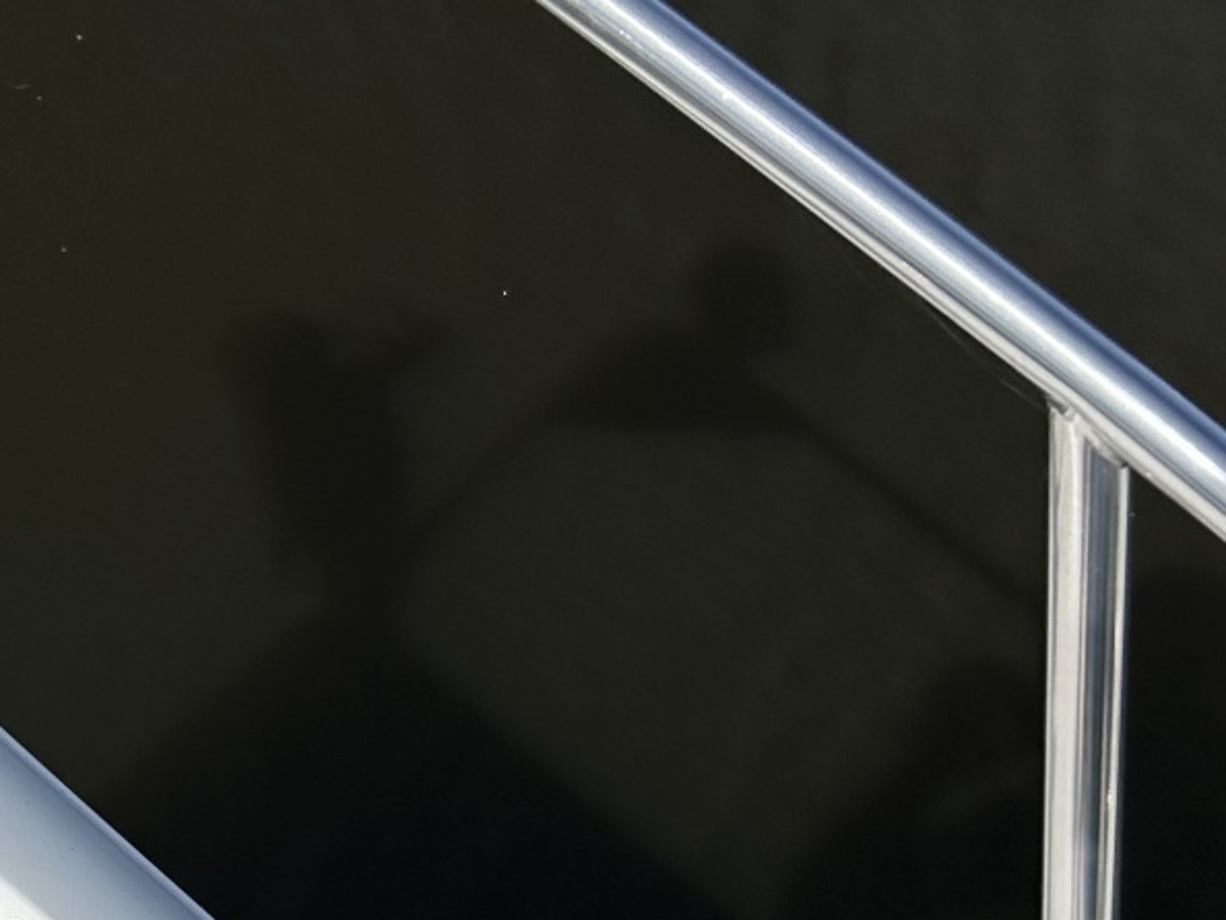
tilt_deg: -61.2
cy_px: 949
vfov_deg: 20.3
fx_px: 2480
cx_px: -314
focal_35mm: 70
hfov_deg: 24.6
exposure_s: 1/10309
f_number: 1.5
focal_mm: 5.7
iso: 50
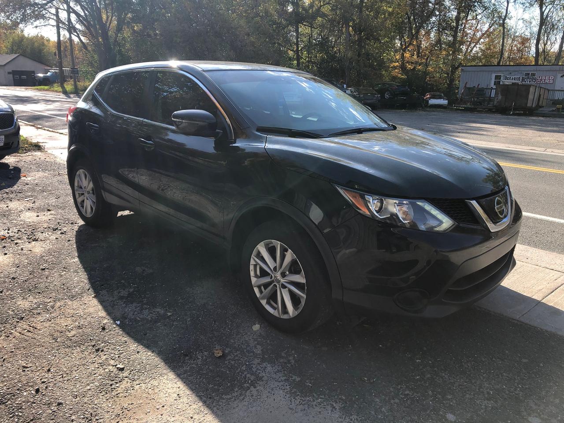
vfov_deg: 49.7
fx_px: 456
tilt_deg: -13.7
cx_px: 282
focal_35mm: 28
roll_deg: -2.1
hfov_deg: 63.4
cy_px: 212
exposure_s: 1/623
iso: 20
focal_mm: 3.99
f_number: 1.8
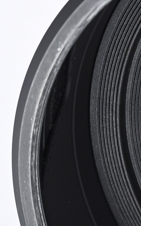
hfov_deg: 3.6
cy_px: 162
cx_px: 343
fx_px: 2206
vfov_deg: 5.8
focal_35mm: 359
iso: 500
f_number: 9
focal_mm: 54
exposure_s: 1/160
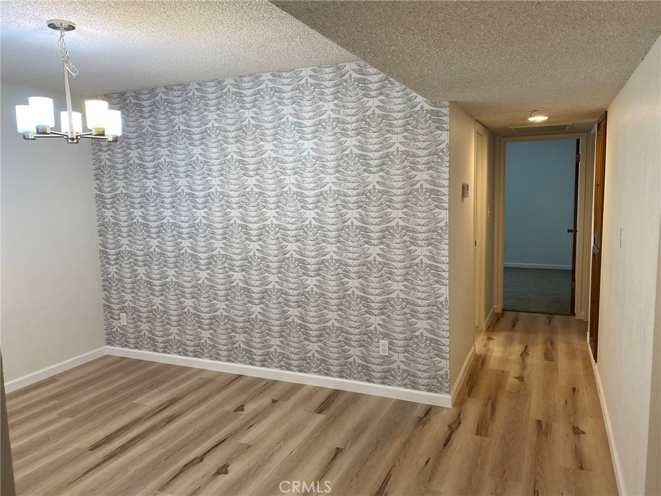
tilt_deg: -7.9
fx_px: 496
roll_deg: +1.3
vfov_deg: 53.1
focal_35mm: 26
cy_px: 248
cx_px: 330
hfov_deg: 67.3
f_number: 1.8
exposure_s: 1/120
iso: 125
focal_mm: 4.25
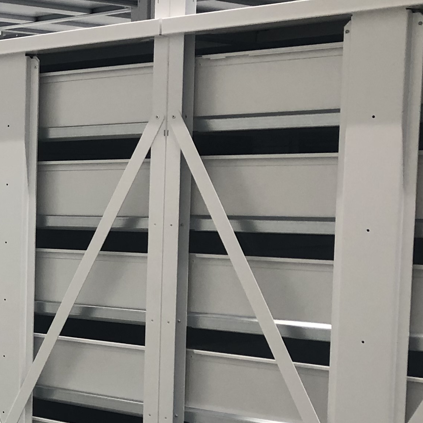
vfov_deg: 19.8
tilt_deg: -6.7
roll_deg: +0.5
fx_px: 1203
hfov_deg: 17.8
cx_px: -211
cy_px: 327
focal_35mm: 87
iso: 25
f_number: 1.8
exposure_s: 1/33
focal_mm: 3.99
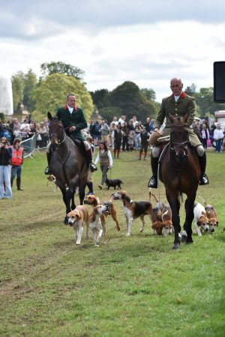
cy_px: 168
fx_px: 1294
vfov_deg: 14.9
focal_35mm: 138
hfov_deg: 9.9
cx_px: 112
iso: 400
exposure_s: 1/1600
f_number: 5.6
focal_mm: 92
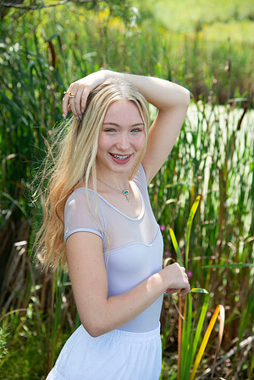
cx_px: 127
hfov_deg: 16.1
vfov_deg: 23.9
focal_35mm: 85
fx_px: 900
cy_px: 190
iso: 160
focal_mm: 85
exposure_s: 1/250
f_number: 5.6
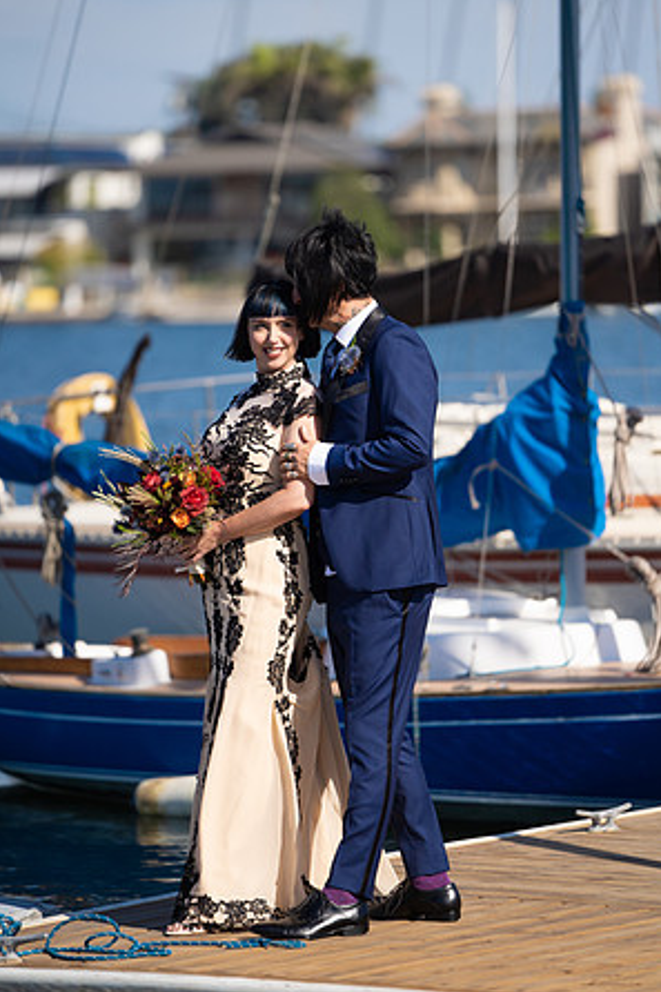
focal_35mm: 202
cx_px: 332
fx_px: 5567
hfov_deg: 6.8
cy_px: 496
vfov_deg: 10.2
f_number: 2.8
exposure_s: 1/5000
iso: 200
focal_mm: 200
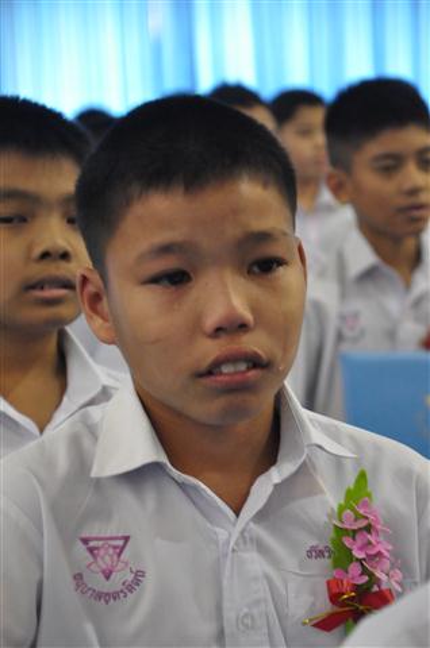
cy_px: 324
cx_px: 215
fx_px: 2429
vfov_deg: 15.2
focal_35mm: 135
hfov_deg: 10.1
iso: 3200
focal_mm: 90
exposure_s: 1/80
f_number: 5.6
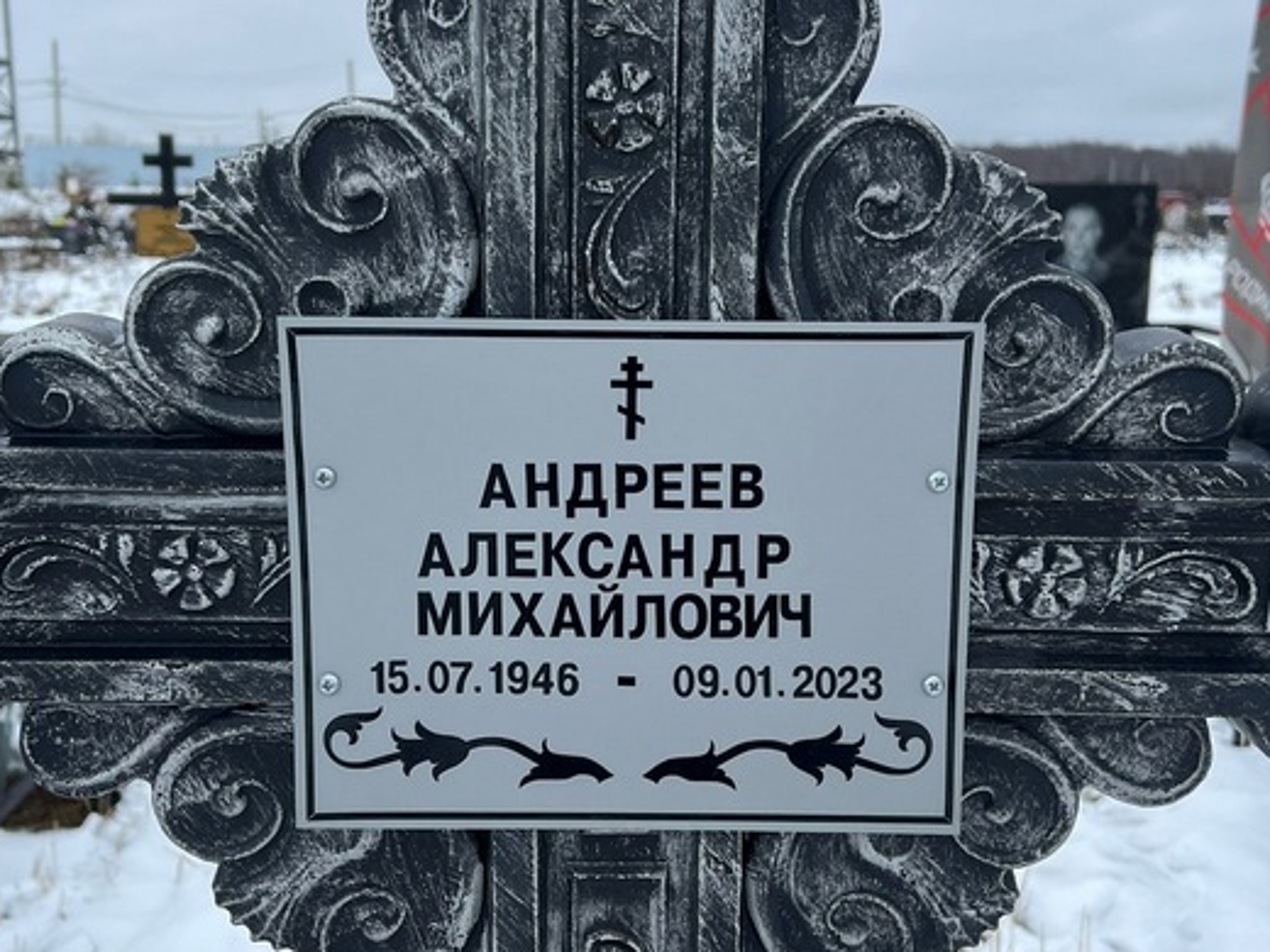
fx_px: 1468
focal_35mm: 40
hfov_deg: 46.8
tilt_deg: -11.3
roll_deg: -0.7
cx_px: 630
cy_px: 486
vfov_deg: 36.0
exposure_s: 1/533
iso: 50
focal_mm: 5.7
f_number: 1.5
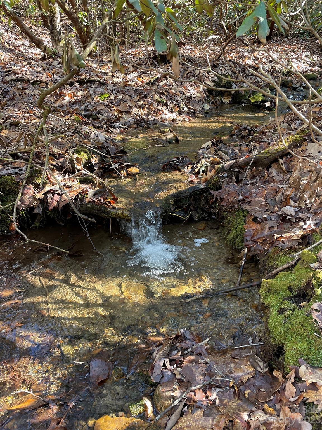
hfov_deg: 53.1
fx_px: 322
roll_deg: +0.3
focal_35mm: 26
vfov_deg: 67.3
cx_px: 161
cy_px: 215
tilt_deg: -26.1
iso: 100
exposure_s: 1/121
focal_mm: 4.2
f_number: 1.6
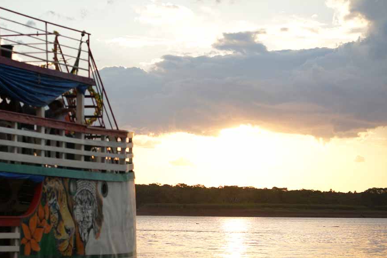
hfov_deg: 17.5
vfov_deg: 11.7
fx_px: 1257
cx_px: 130
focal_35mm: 117
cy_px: 155
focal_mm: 85
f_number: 2.8
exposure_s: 1/1250
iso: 200
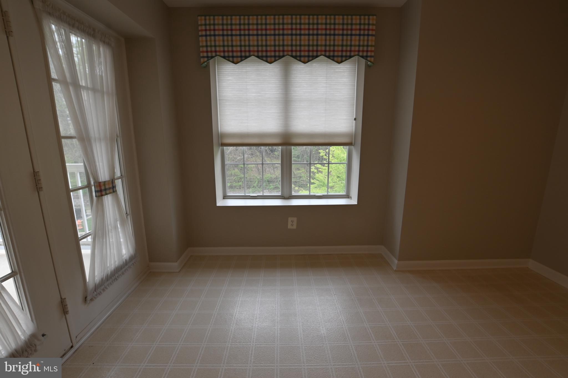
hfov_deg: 100.4
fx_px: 237
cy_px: 189
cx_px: 284
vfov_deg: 77.3
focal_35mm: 15
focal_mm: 10
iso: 320
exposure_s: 1/100
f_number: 8
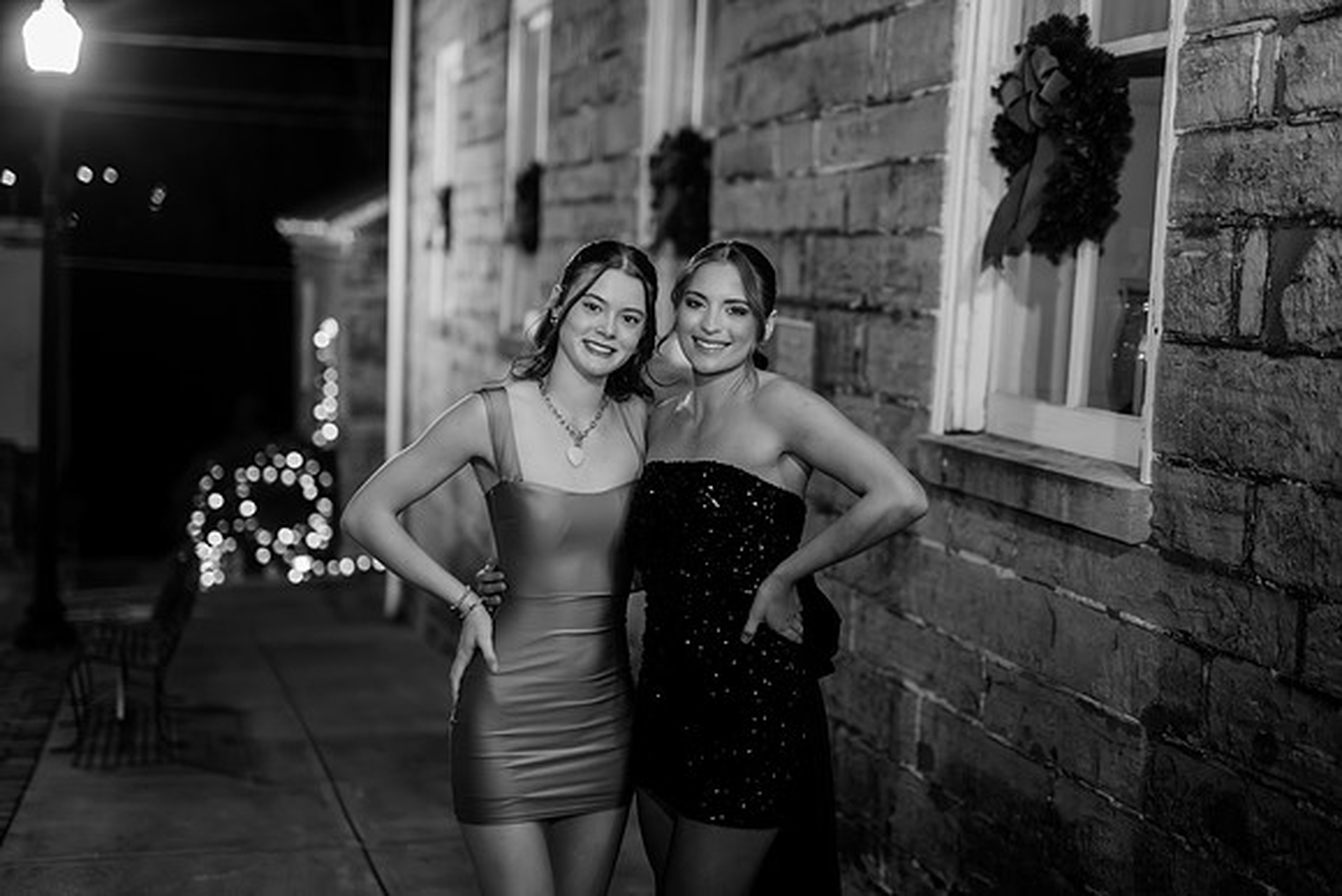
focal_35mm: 50
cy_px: 448
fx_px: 1864
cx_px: 671
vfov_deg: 27.0
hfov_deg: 39.6
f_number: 1.4
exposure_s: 1/200
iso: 2500
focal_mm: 50
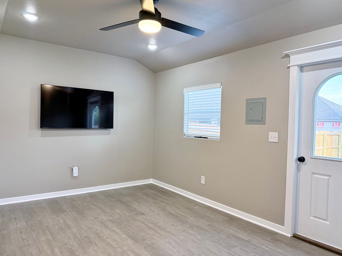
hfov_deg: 69.4
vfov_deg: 54.9
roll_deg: -1.7
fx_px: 247
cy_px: 128
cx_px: 173
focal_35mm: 25
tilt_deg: -0.4
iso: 200
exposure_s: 1/120
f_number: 1.78
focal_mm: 6.76
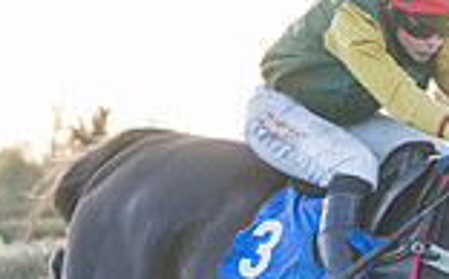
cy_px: 314
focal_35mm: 481
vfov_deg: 2.7
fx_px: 5877
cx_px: 600
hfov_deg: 4.4
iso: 800
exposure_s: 1/1000
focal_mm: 70
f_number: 4
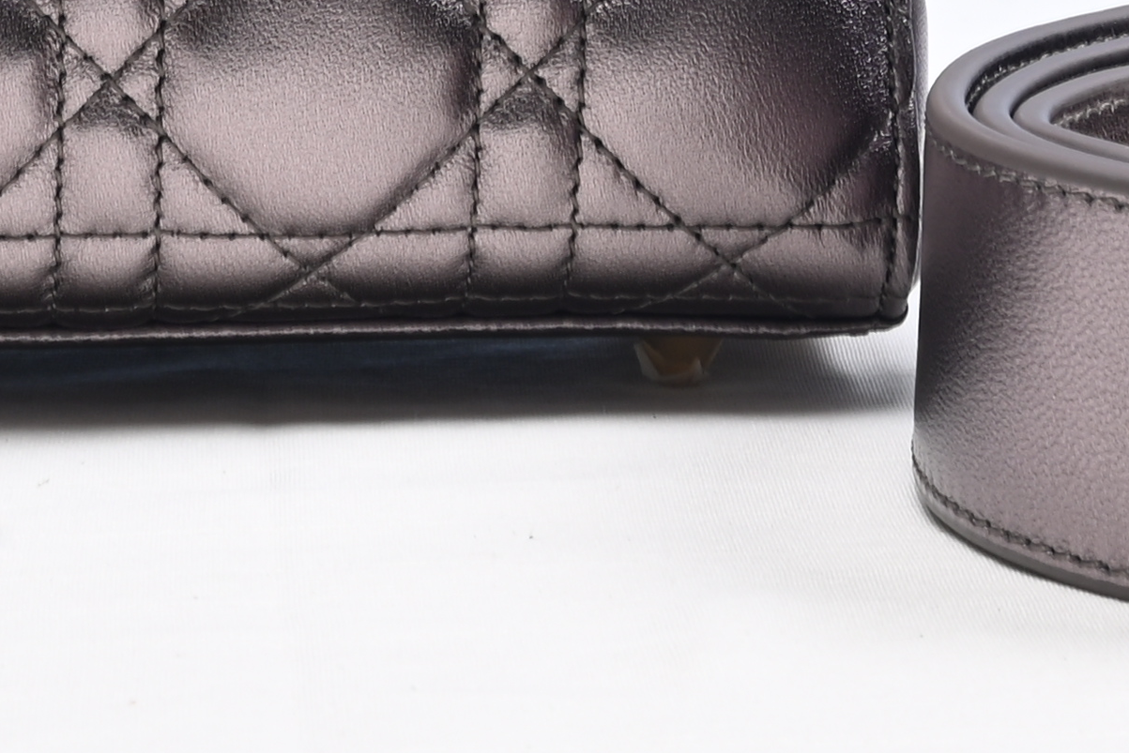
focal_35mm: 205
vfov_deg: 6.4
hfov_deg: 10.0
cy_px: -1121
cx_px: 359
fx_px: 6431
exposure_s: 1/2
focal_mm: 41
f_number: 16
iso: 100
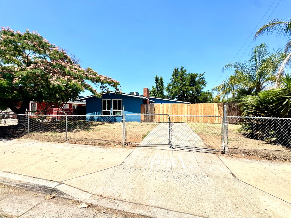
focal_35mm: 14
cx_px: 146
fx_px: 118
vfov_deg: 85.7
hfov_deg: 102.1
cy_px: 109
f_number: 2.2
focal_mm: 2.22
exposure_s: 1/1600
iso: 40
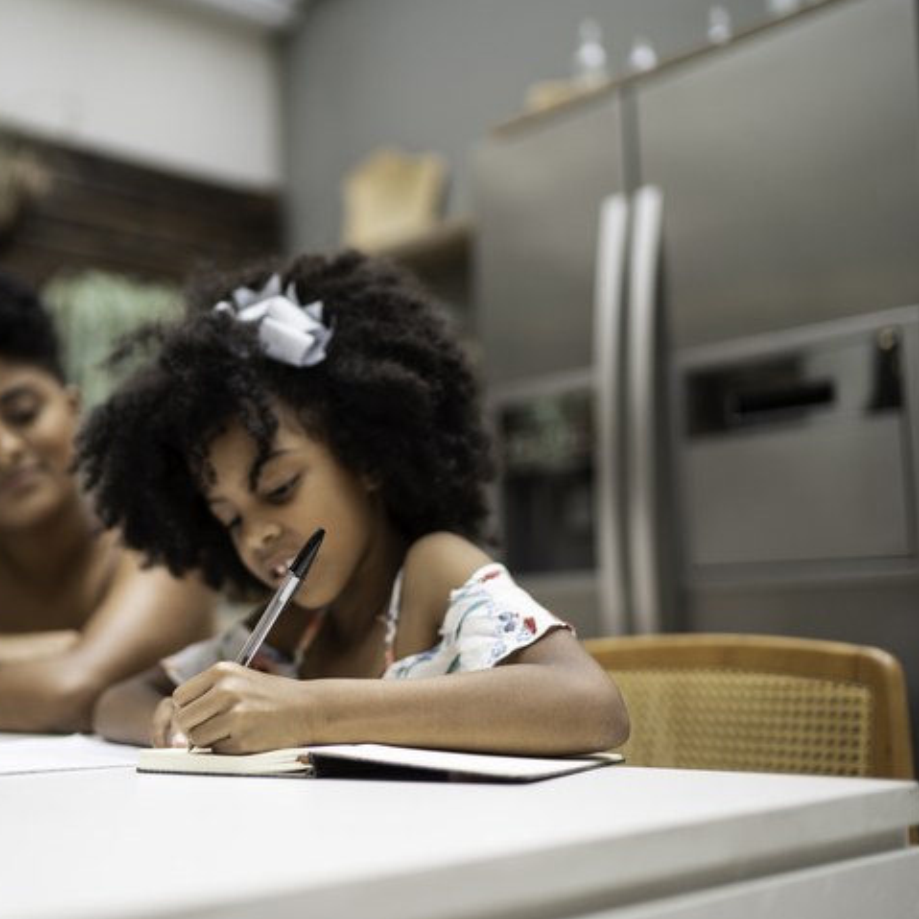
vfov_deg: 37.6
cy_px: 460
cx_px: 267
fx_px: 1352
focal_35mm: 45
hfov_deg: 36.9
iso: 100
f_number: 1.4
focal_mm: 35
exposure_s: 1/640
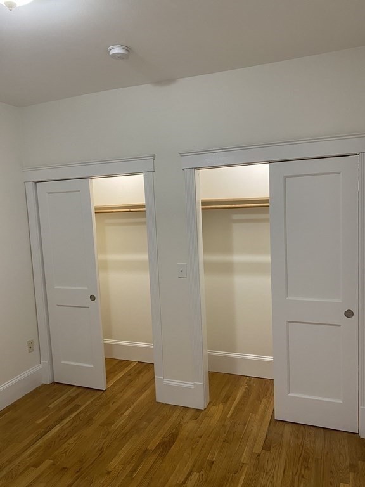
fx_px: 366
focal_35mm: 26
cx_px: 182
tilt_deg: -5.6
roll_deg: +2.8
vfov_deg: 67.3
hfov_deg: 53.1
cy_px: 244
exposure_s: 1/60
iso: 100
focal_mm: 4.25
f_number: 1.8
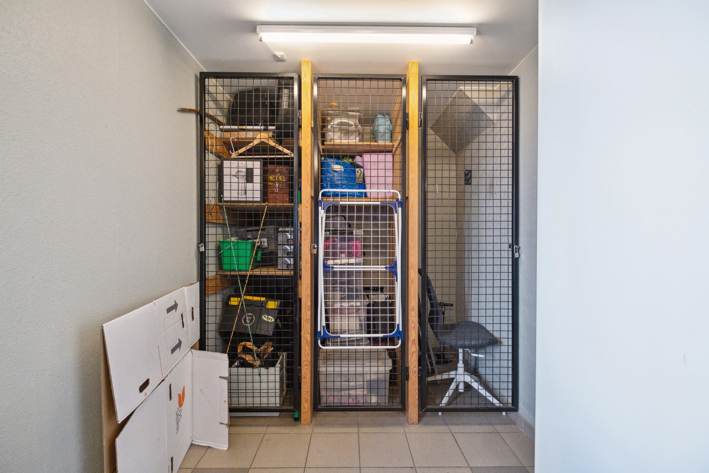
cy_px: 236
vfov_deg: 77.3
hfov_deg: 100.4
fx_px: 295
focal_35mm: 15
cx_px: 354
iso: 2000
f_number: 4
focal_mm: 10
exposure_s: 1/40
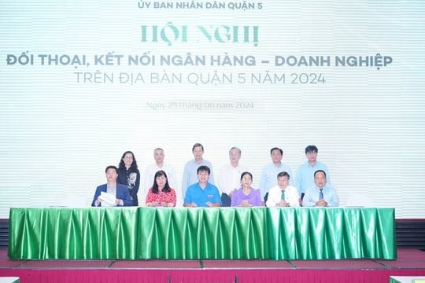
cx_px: 212
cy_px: 142
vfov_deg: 16.9
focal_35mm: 81
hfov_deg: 25.1
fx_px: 956
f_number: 3.5
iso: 500
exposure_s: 1/160
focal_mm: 81
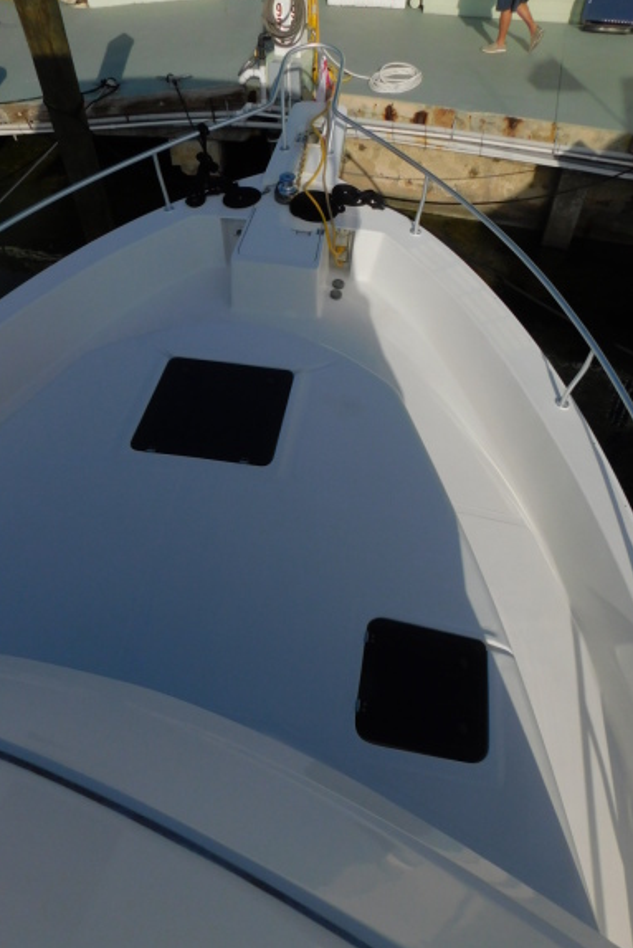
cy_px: 459
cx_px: 321
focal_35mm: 25
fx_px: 659
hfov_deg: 51.3
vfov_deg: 71.5
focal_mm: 4
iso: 125
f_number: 6
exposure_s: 1/1250
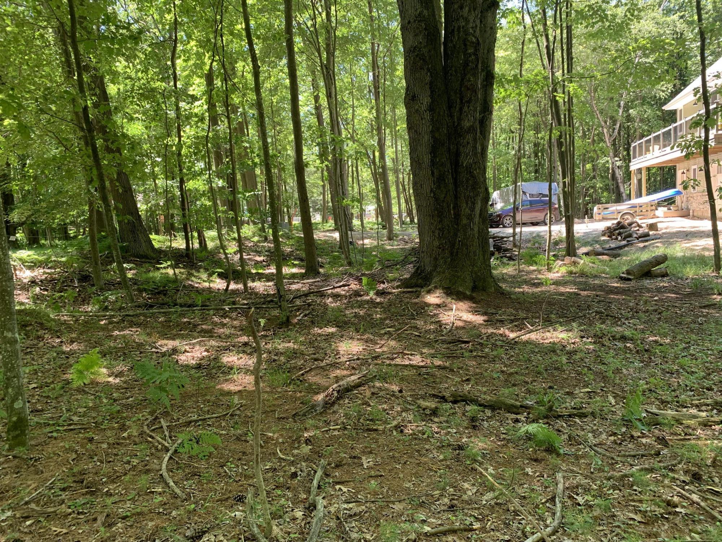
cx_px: 361
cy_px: 271
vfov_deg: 53.1
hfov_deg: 67.3
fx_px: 542
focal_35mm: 26
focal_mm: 4.25
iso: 50
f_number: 1.8
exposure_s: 1/121
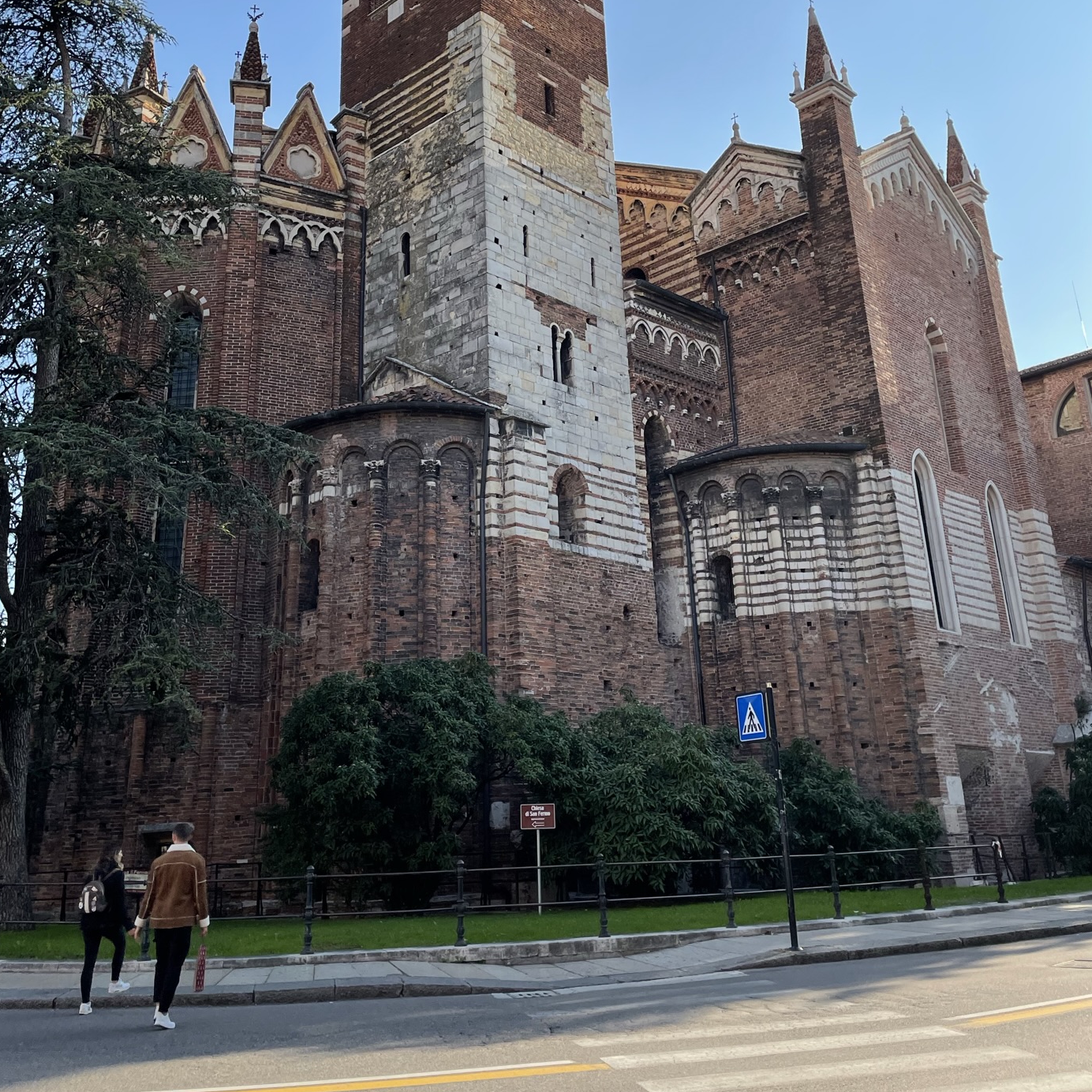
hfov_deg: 48.4
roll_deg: +2.8
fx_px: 1213
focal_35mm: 34
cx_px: 526
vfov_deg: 47.6
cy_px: 362
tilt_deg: +21.9
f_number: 1.6
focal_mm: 4.2
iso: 32
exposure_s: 1/2132
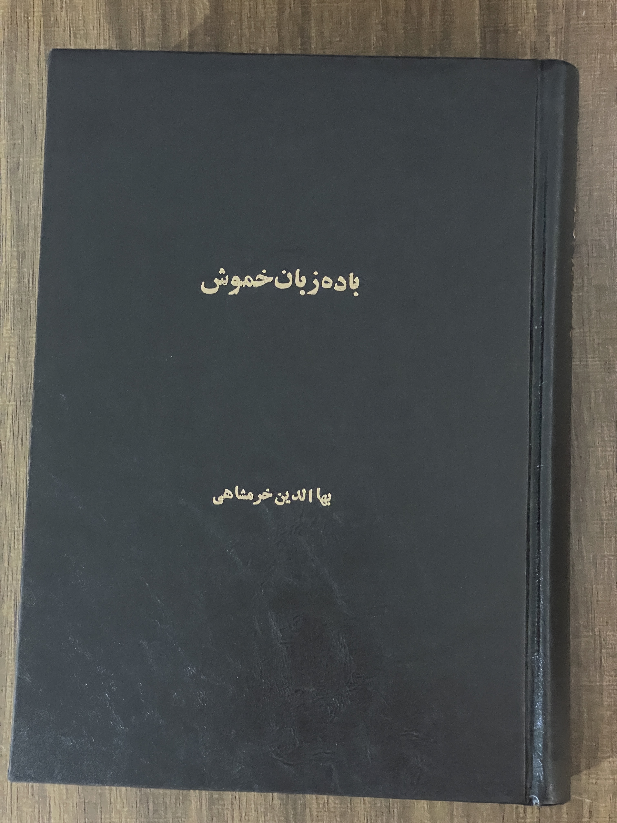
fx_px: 1236
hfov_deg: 28.0
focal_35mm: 52
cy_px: 412
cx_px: 308
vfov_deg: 36.8
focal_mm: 6
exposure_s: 1/30
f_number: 2
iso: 1600
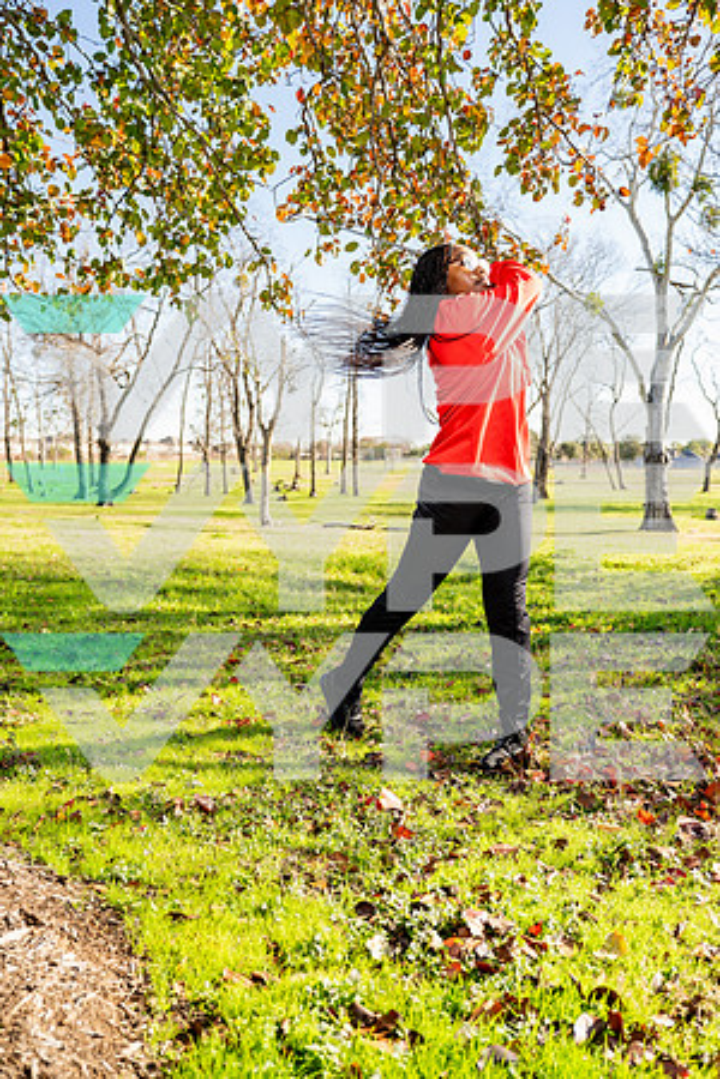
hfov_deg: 41.1
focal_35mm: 32
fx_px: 960
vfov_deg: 58.7
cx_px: 360
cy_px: 540
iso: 100
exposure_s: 1/250
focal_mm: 32
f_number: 4
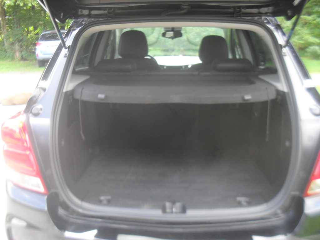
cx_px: 160
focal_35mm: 35
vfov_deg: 40.7
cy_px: 120
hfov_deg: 52.6
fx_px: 324
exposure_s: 1/30
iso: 100
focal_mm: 6.3
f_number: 3.2
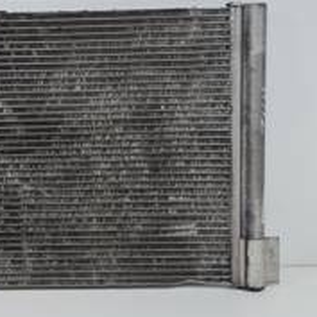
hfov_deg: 29.3
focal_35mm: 52
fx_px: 539
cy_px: 152
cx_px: -39
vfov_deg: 32.8
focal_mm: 5.4
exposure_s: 1/241
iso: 50
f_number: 1.8
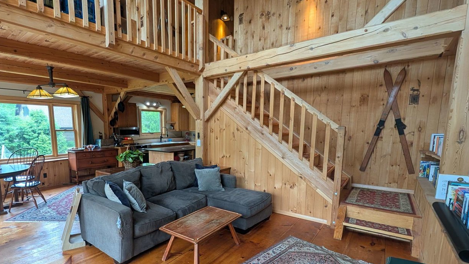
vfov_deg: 63.3
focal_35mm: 17
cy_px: 161
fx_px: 211
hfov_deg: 94.8
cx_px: 191
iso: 96
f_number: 1.7
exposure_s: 1/120
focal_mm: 2.02
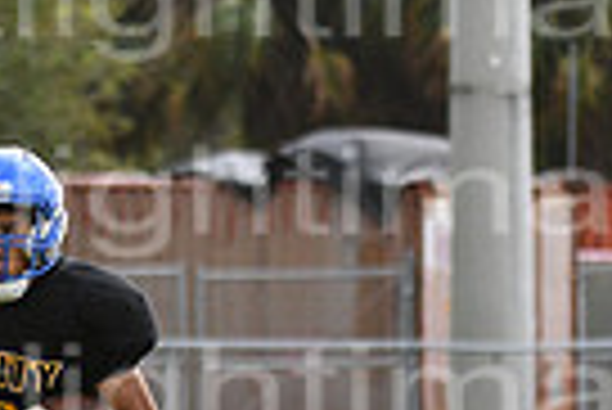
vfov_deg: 1.5
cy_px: 498
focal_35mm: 896
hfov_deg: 2.3
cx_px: 279
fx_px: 15248
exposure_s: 1/1600
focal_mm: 140
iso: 1000
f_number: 3.5
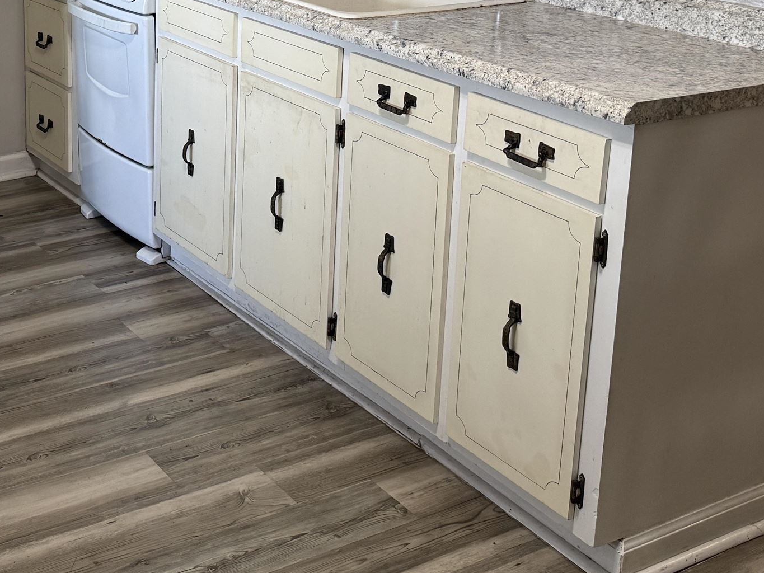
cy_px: -6
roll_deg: -0.4
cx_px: 130
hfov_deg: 34.2
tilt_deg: -9.7
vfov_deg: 25.6
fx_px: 1192
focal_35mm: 54
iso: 160
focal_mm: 6.76
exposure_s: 1/60
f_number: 1.78
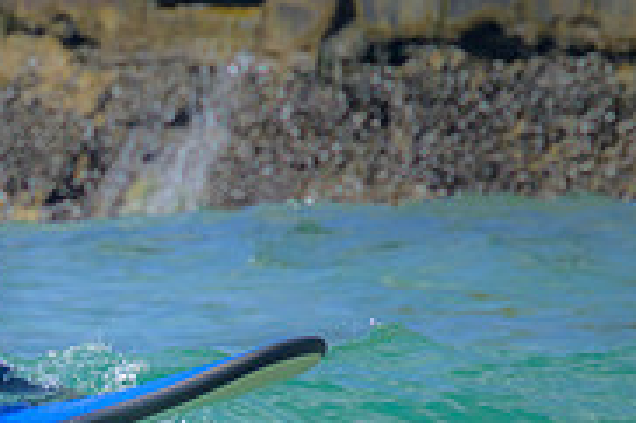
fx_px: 45026
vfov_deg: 0.5
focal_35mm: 2551
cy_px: 575
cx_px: -210
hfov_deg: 0.8
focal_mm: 800
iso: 500
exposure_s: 1/1000
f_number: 11
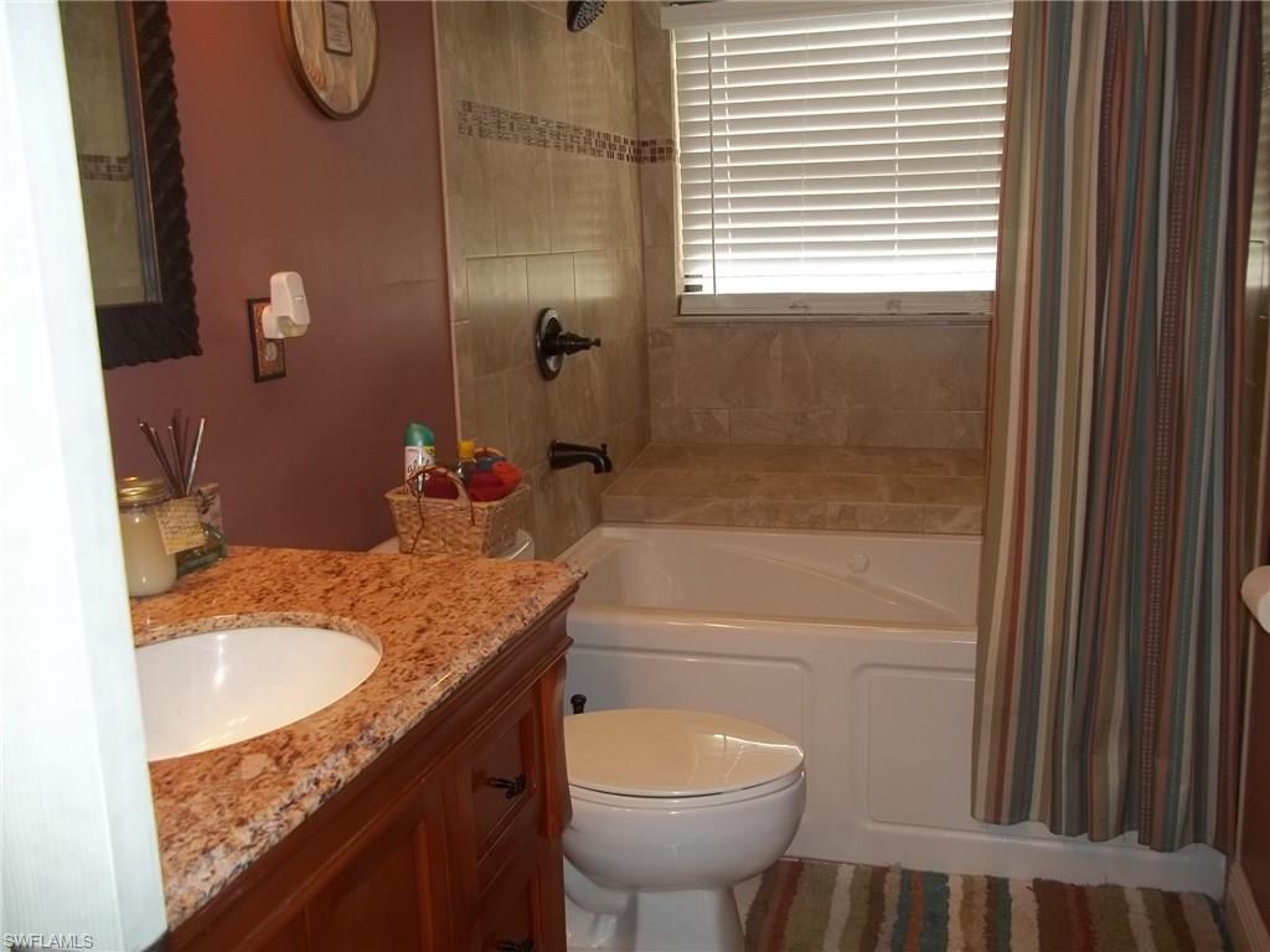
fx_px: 1174
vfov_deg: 44.2
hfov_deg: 56.8
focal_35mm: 32
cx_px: 635
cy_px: 476
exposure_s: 1/30
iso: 64
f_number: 2.9
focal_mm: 5.7
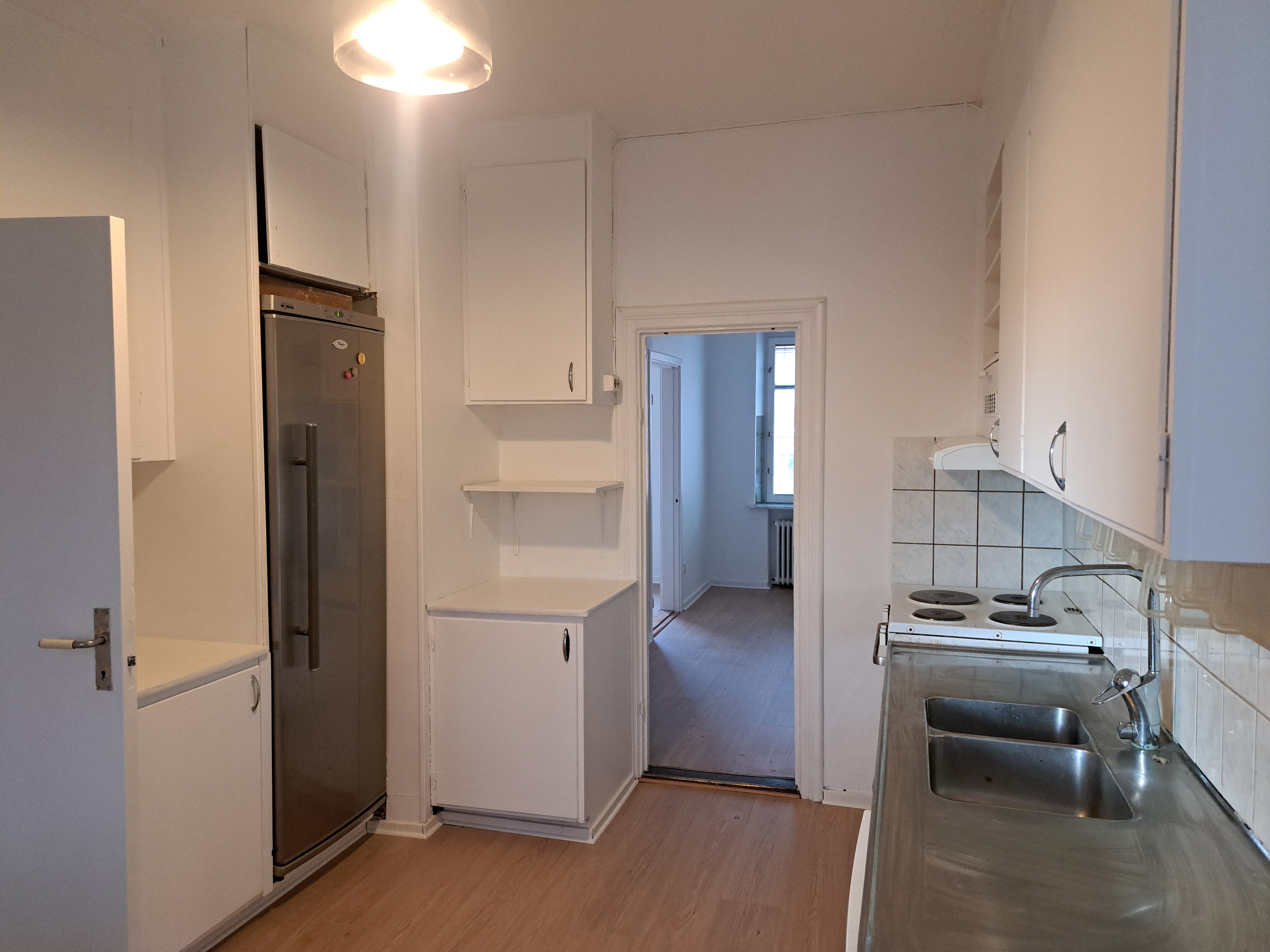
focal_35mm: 24
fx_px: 881
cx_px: 635
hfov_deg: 71.6
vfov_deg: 56.8
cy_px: 476
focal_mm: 5.23
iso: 500
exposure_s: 1/50
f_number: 1.8
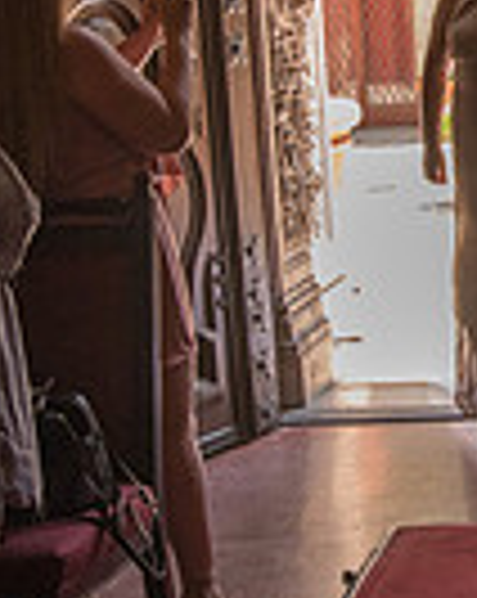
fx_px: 1574
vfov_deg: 21.2
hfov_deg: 16.1
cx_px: 670
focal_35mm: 89
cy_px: 94
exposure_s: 1/250
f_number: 9
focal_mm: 28
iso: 2000
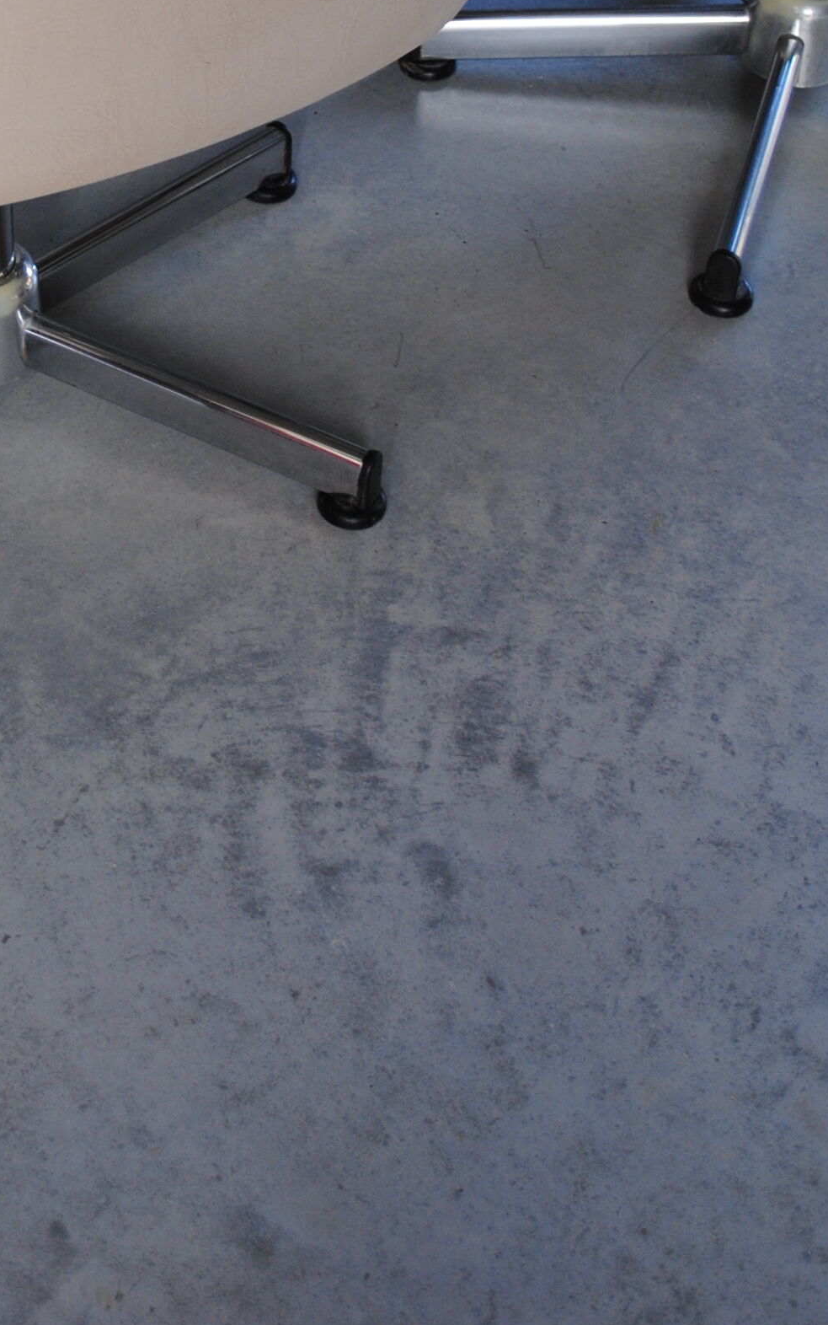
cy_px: 149
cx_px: 127
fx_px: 2851
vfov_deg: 25.4
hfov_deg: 16.4
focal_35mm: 79
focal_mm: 28
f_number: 4.5
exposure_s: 1/30
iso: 250
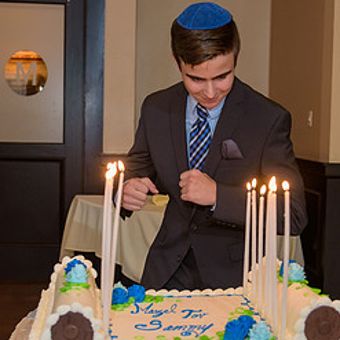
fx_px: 711
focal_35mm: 64
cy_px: 173
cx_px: 191
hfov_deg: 26.9
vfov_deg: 26.9
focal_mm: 32
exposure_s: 1/125
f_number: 3.2
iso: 1250
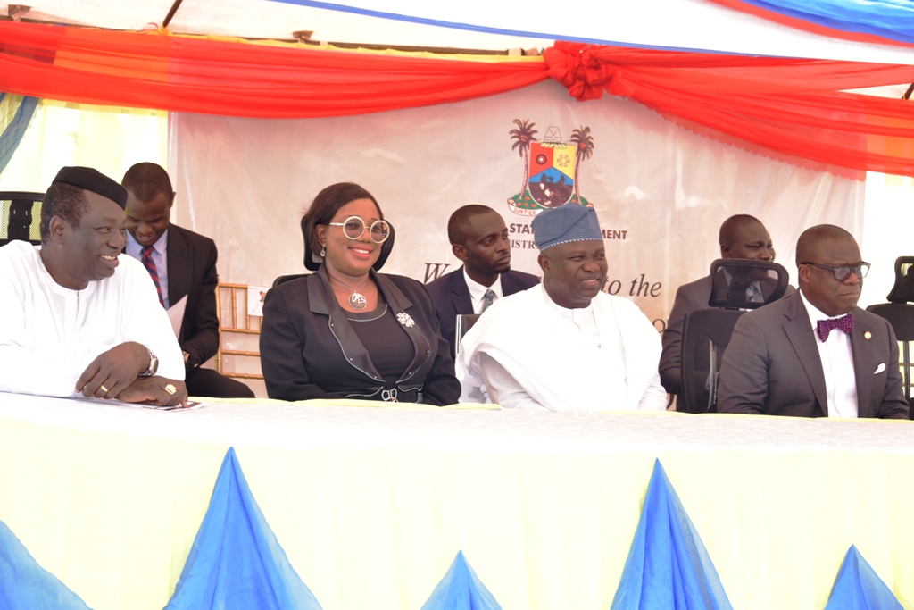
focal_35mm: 82
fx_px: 2082
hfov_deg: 24.8
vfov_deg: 16.7
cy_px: 305
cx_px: 457
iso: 400
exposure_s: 1/125
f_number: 5.6
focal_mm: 82
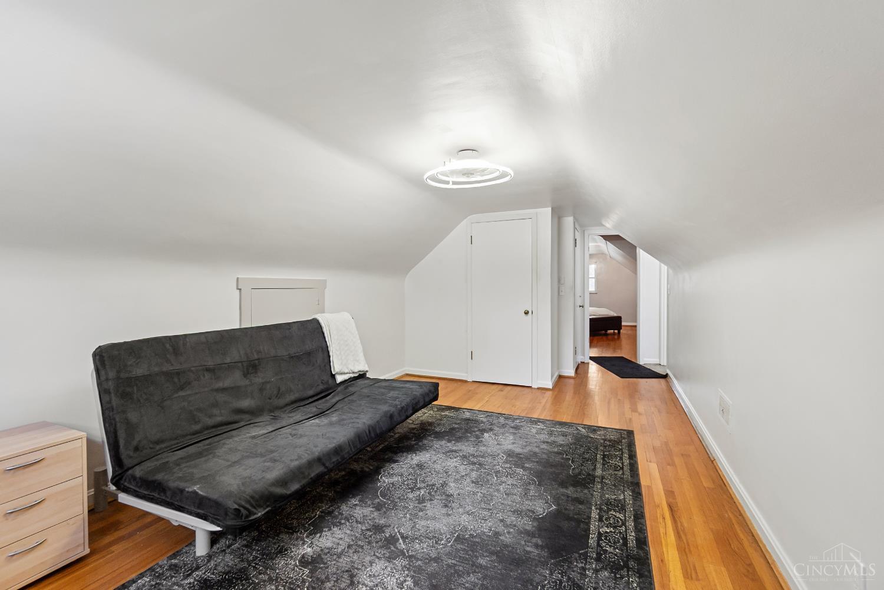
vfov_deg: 77.3
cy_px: 295
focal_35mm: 15
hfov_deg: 100.4
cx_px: 442
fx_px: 368
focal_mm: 10
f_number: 5.6
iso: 250
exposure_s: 1/13
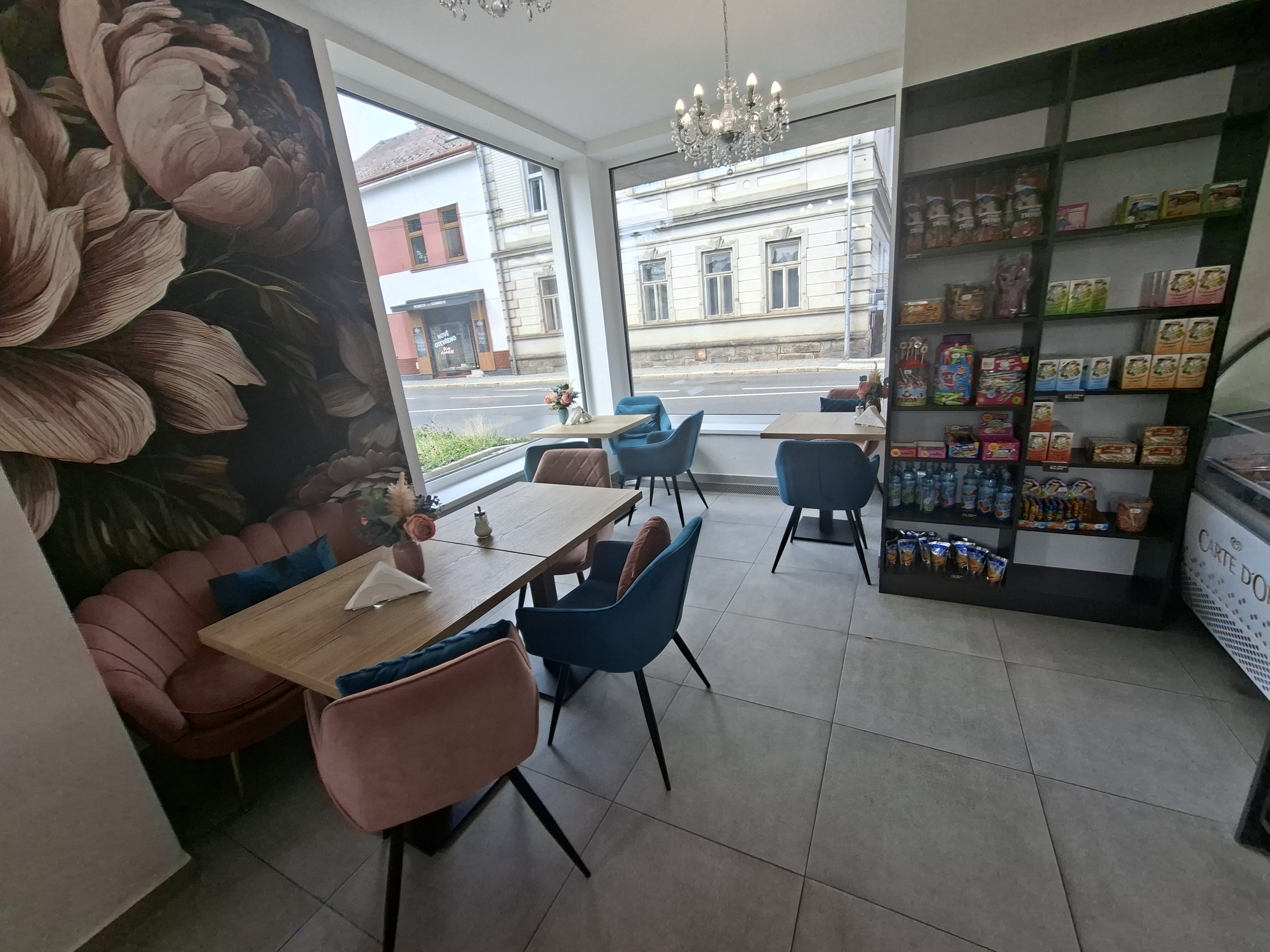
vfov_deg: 89.9
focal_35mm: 13
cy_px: 476
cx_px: 635
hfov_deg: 106.2
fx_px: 477
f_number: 2.2
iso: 40
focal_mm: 1.74
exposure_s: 1/201
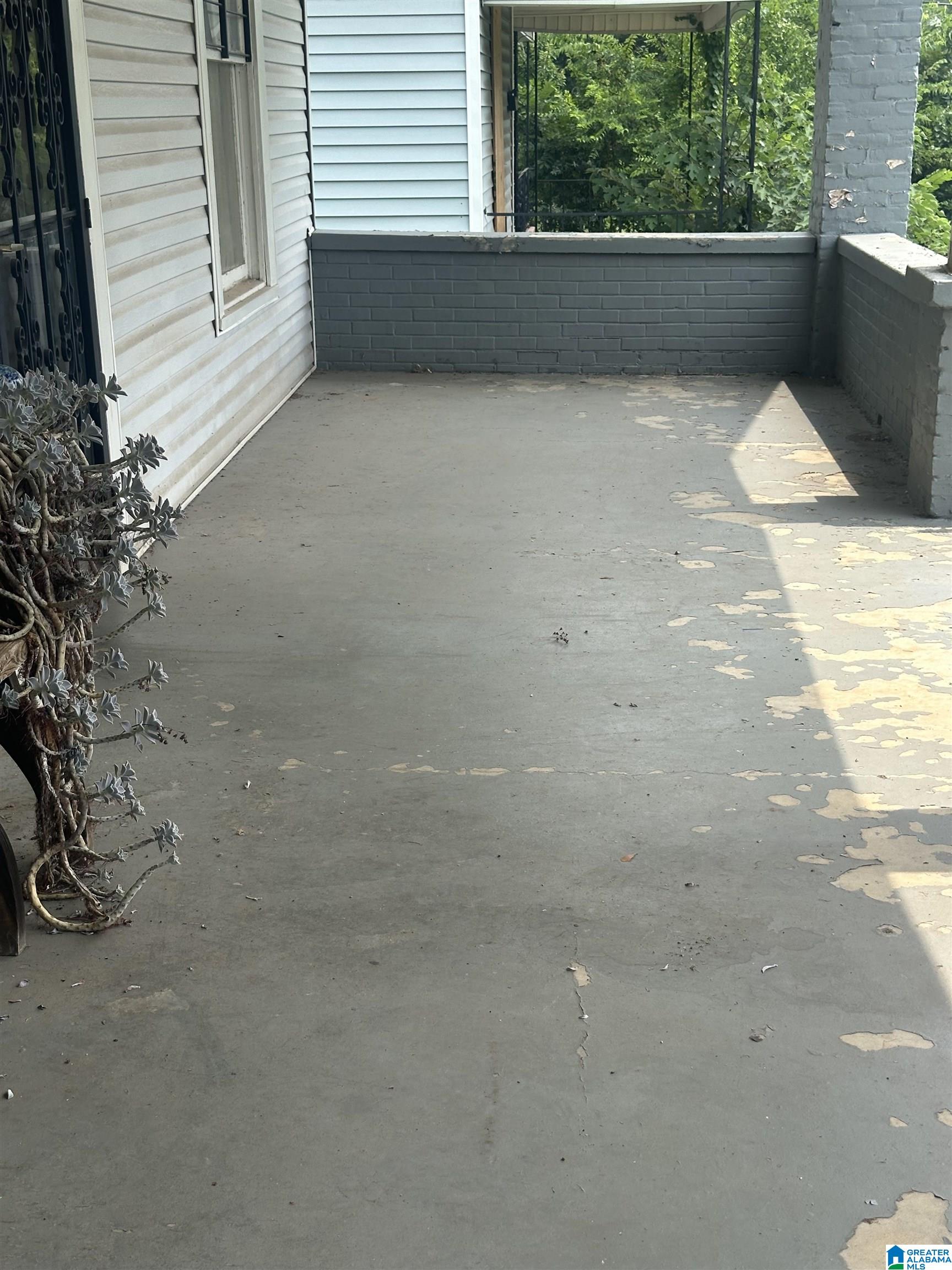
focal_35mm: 48
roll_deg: +0.0
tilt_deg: -16.6
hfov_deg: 30.3
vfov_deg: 39.7
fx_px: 1760
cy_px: 635
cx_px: 476
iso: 64
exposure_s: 1/1357
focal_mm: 6.86
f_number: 1.78
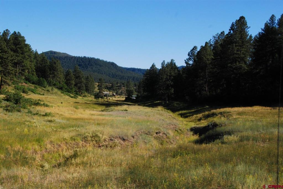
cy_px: 94
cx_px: 142
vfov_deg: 25.1
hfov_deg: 36.8
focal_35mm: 54
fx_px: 425
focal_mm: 36
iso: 400
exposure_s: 1/500
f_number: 11
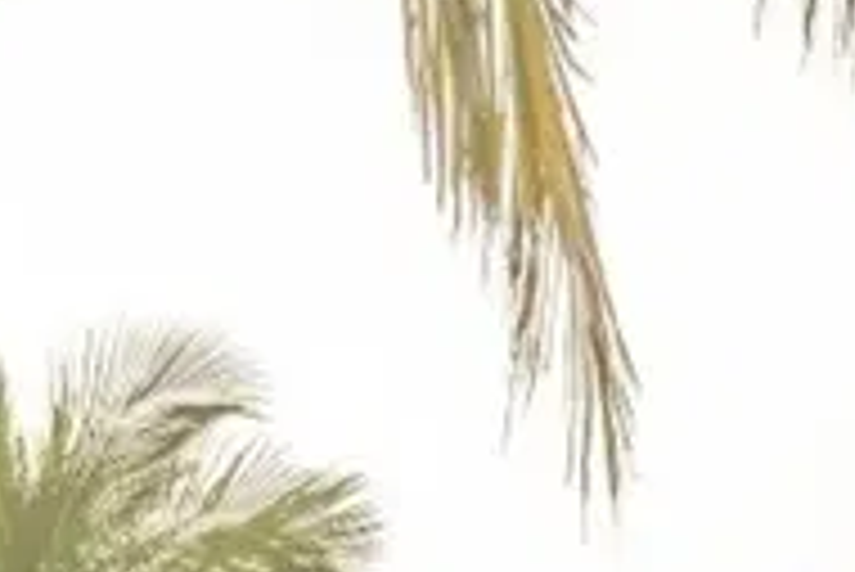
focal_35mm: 354
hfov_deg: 5.8
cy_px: 1644
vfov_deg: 3.8
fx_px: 8414
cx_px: 1138
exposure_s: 1/80
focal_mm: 56
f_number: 7.1
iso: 400
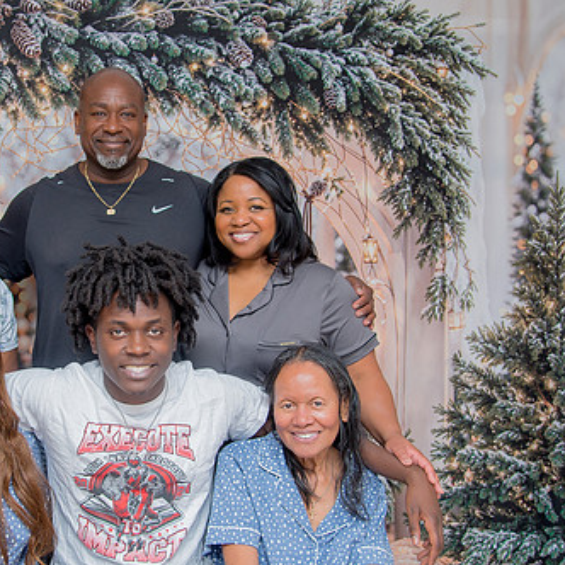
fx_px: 923
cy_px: 301
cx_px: 113
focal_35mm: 50
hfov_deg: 33.1
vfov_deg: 34.0
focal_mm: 31
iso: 100
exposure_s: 1/200
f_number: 4
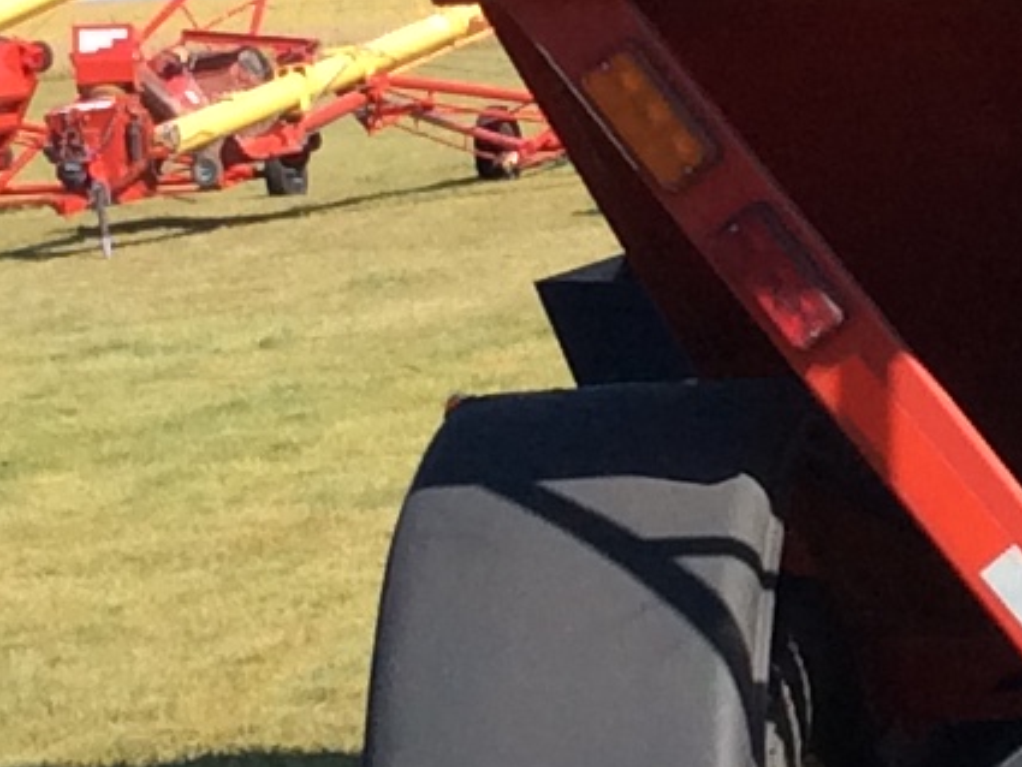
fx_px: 5759
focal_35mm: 195
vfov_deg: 7.6
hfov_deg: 10.0
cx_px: 1267
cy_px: 166
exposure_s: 1/1003
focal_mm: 3.3
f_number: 2.4
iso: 32
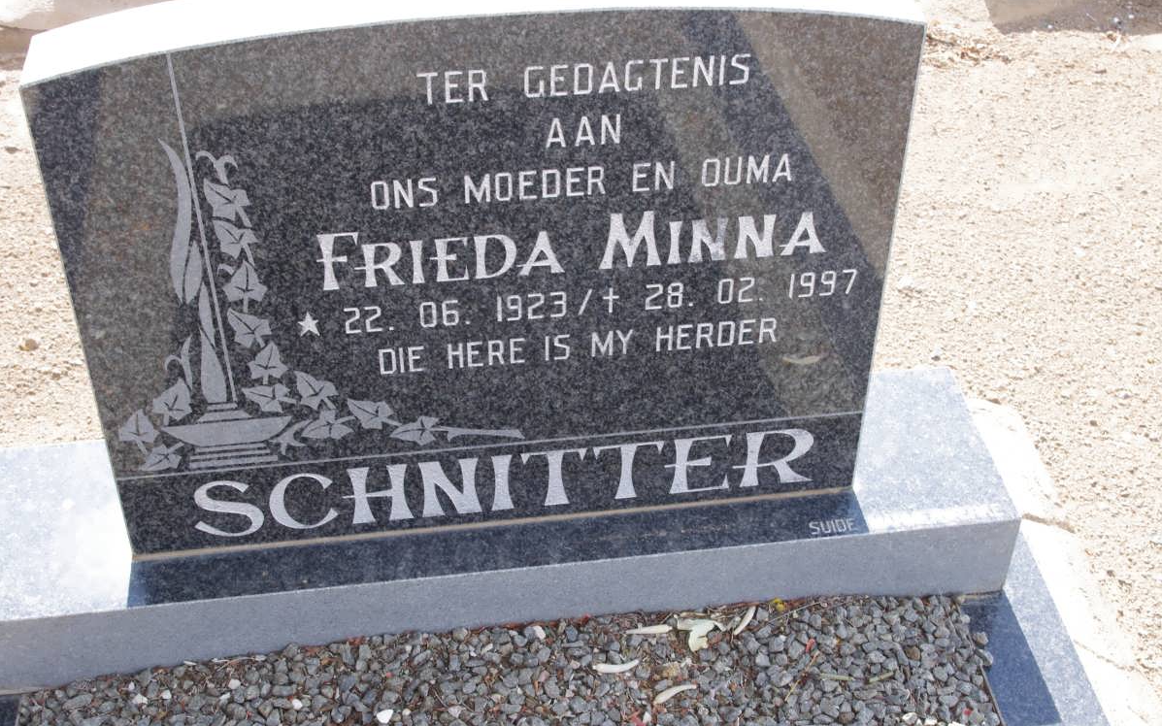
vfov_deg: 25.8
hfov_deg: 40.3
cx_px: 581
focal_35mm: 50
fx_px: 1583
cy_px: 368
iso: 800
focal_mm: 32.5
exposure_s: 1/125
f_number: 11
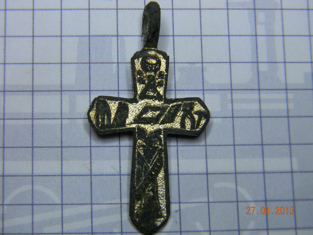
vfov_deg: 17.8
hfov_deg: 23.6
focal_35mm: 83
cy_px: 118
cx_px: 156
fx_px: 750
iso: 108
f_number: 4.5
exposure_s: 1/30
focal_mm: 15.1
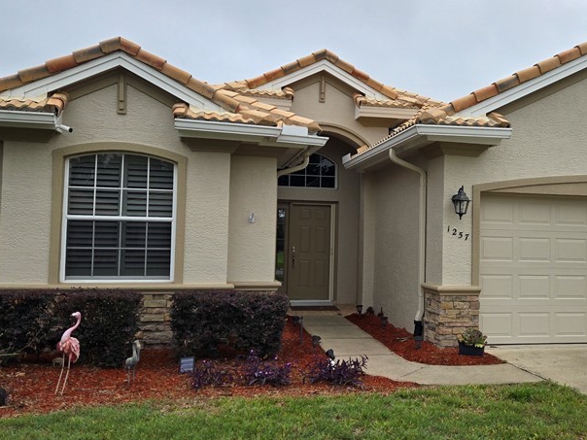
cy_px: 218
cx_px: 394
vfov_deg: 36.8
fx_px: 661
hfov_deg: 47.1
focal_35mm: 39
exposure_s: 1/715
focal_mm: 5.4
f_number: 1.8
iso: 25
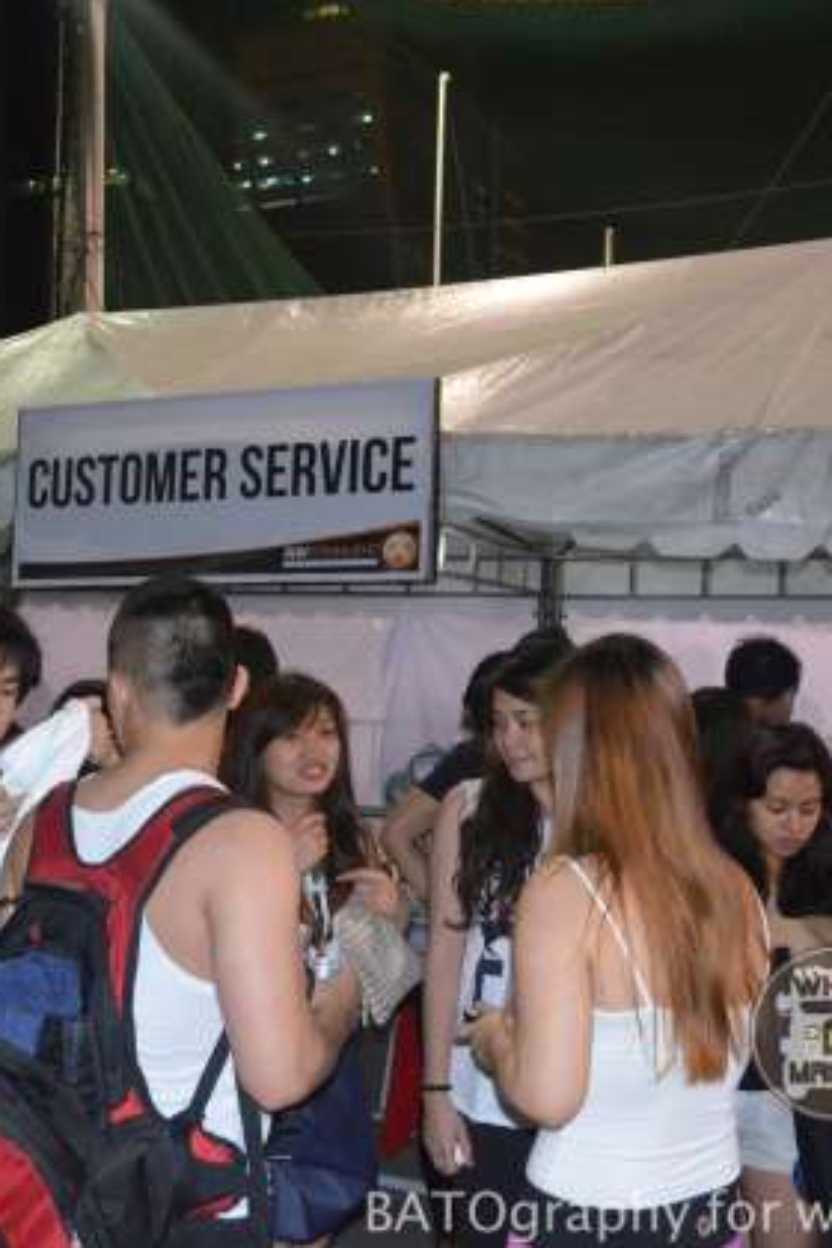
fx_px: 1421
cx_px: 363
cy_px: 625
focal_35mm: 41
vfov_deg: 47.4
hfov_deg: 32.6
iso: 3200
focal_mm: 18
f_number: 3.5
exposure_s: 1/60
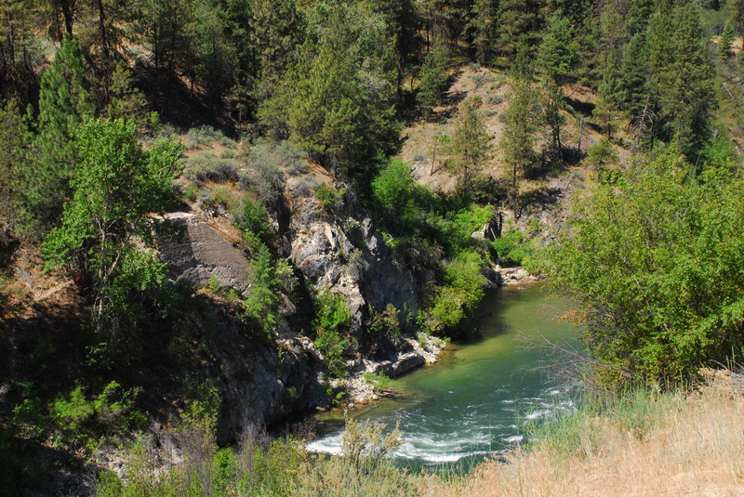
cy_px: 248
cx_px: 372
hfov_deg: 30.5
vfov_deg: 20.7
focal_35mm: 66
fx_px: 1365
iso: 160
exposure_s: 1/80
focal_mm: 44
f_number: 11
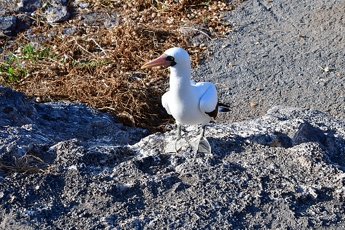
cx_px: 182
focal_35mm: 78
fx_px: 748
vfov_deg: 17.5
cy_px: 120
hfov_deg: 26.0
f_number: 9
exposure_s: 1/640
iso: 200
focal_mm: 48
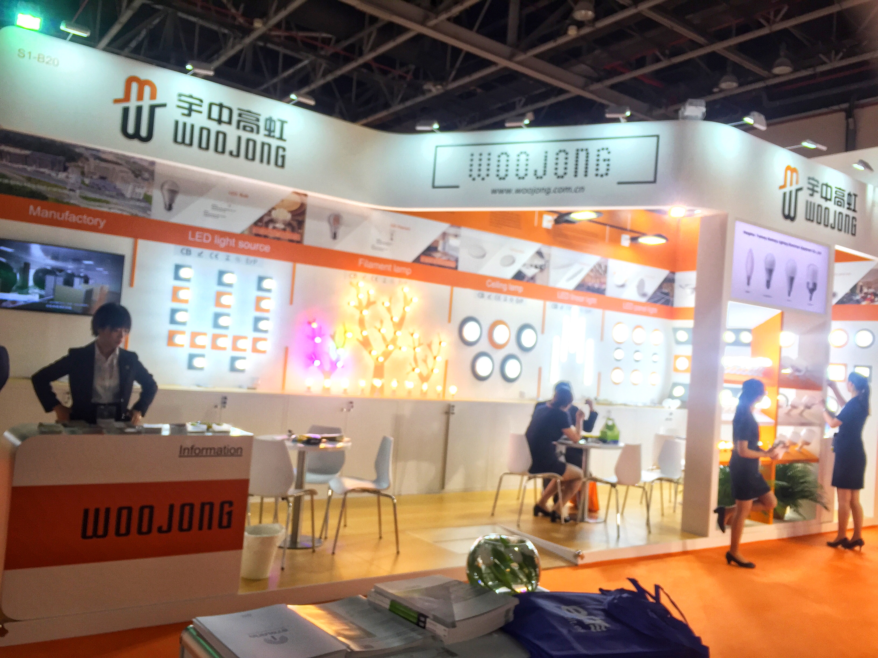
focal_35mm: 29
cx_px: 439
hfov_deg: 61.7
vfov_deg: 48.2
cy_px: 329
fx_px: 736
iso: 50
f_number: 2.2
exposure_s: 1/100
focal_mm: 4.15
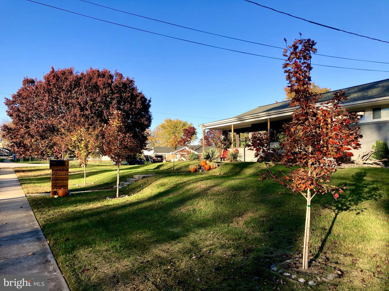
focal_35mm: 28
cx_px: 194
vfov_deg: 49.7
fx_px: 315
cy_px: 146
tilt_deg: +2.6
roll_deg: -1.3
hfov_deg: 63.4
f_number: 1.8
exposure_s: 1/842
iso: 20
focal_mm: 3.99
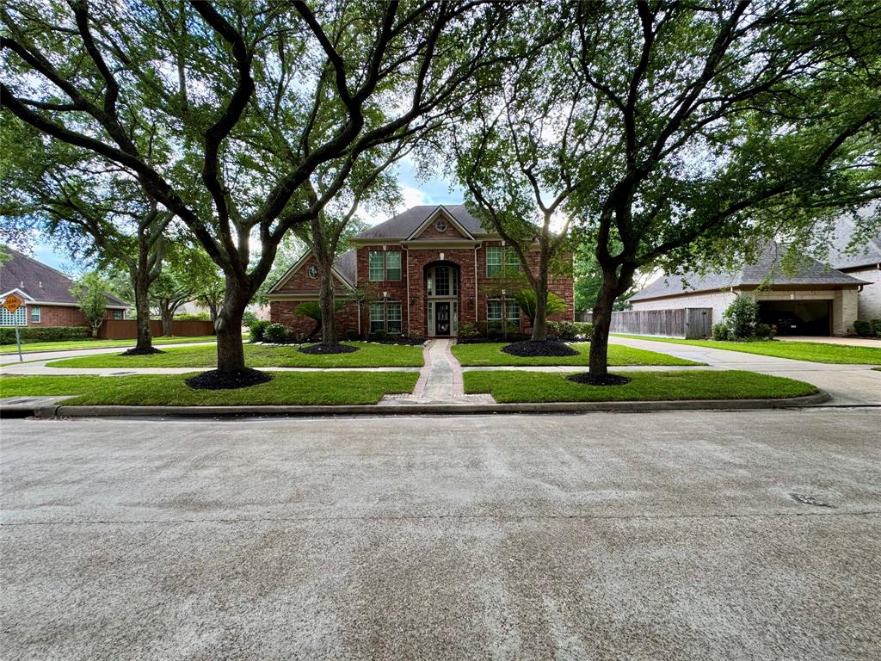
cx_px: 440
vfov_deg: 85.7
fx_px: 356
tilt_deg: -1.6
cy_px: 330
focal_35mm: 14
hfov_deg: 102.1
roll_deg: +0.3
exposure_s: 1/99
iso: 160
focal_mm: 2.22
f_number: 2.2
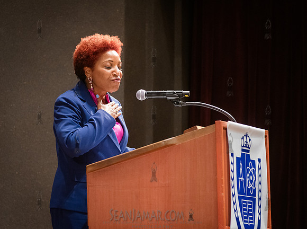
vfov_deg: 6.2
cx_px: 131
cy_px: 111
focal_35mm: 238
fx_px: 2104
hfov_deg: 8.3
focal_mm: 200
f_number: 4
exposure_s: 1/200
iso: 5000
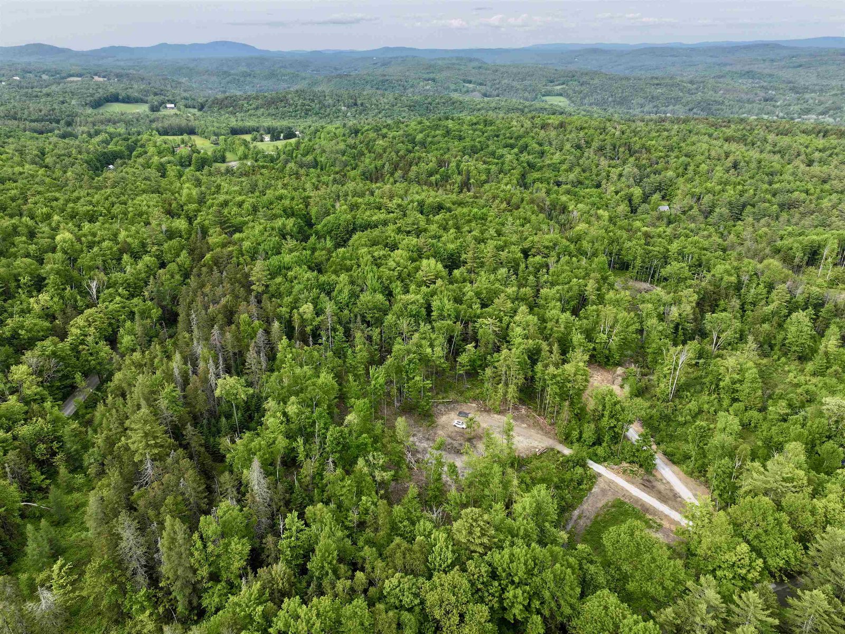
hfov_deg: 71.6
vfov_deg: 56.8
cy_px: 317
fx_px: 586
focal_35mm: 24
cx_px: 422
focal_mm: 12.29
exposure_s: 1/800
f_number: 2.8
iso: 100
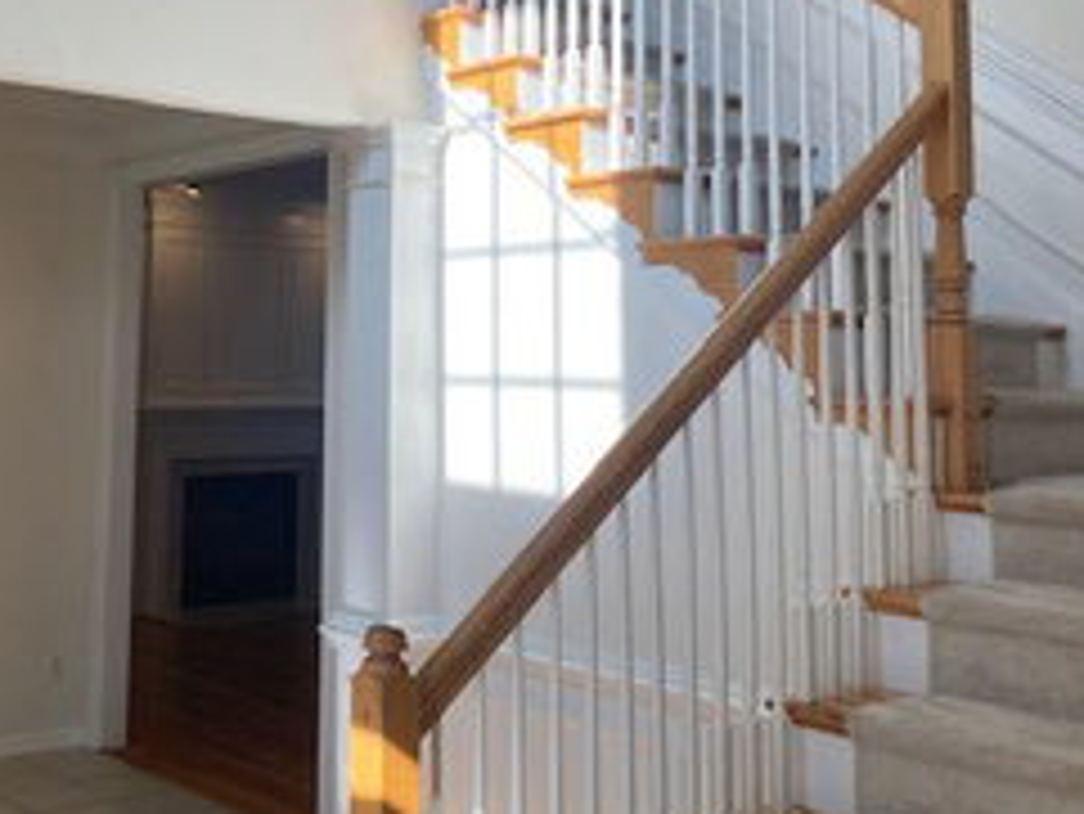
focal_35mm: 46
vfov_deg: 31.1
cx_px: 299
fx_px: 1441
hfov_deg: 40.3
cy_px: 225
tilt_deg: +5.8
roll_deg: -1.1
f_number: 1.8
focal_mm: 4.25
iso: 32
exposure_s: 1/391
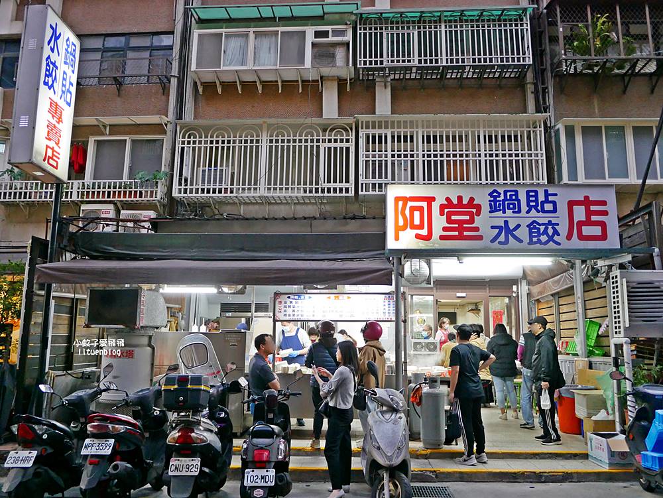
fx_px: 537
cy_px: 249
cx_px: 332
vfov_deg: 49.8
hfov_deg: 63.4
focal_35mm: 28
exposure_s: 1/60
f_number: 2.5
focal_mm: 14
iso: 1000
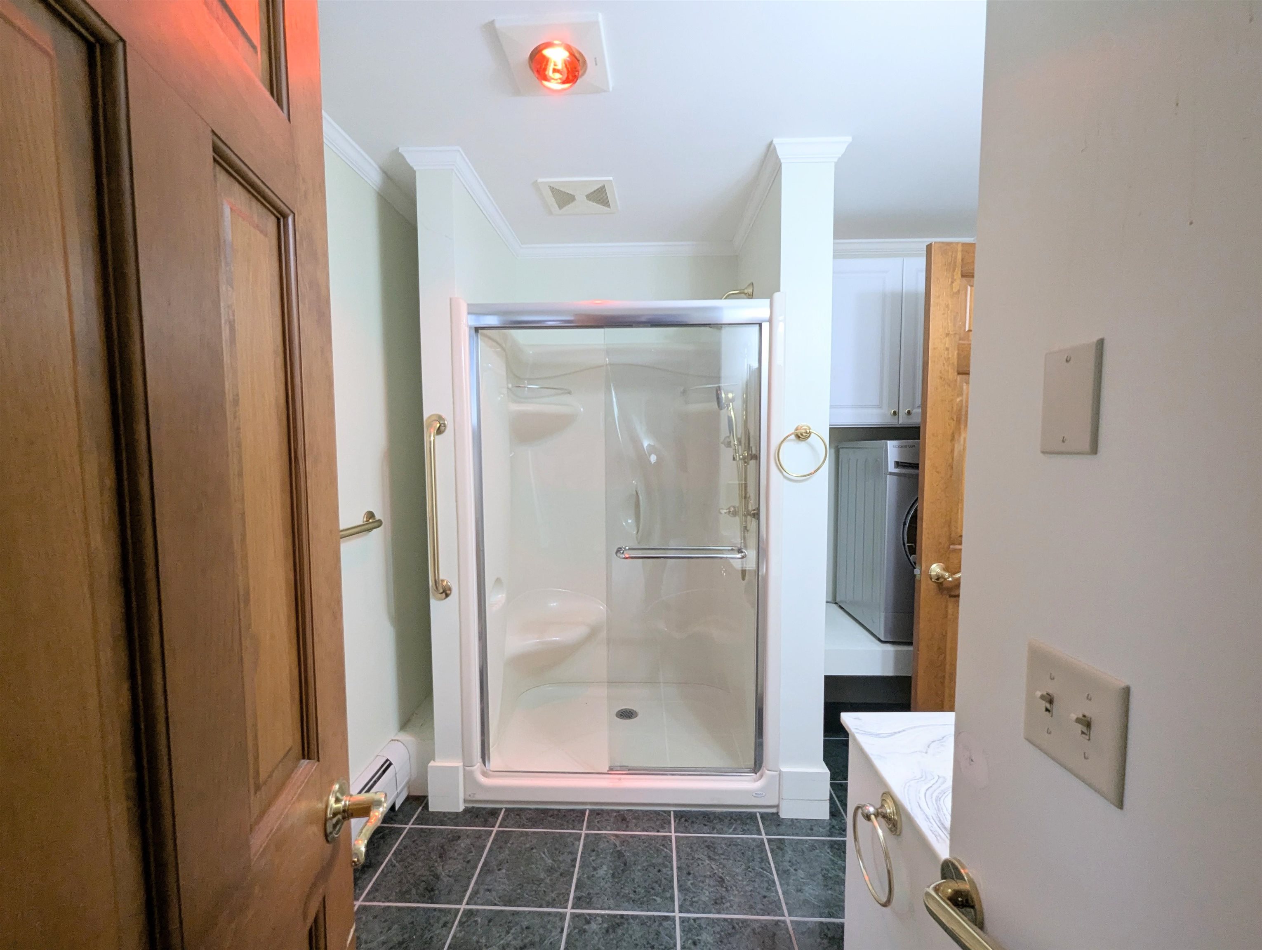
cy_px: 475
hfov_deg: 106.1
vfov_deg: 90.1
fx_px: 475
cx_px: 631
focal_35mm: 13
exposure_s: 1/60
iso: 152
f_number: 2.2
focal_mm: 1.95
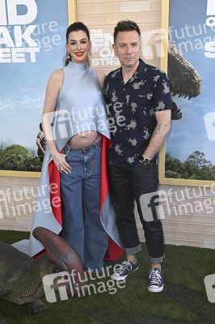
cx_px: 108
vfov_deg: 50.7
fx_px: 341
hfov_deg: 35.0
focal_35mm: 38
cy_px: 162
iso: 640
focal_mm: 38
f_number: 6.3
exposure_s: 1/250
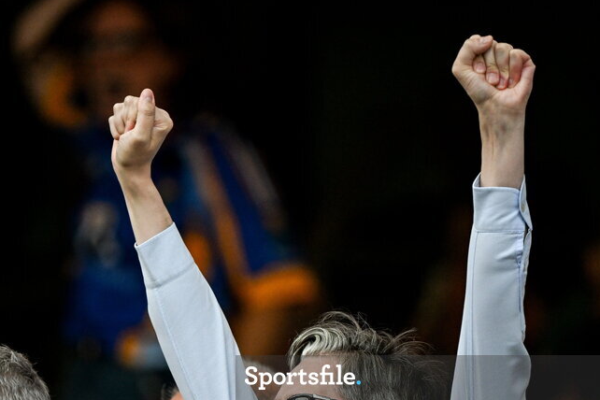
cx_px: 282
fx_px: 22315
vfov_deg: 1.0
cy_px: 317
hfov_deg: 1.5
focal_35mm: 1339
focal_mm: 840
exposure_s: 1/2500
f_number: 5.6
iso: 1600
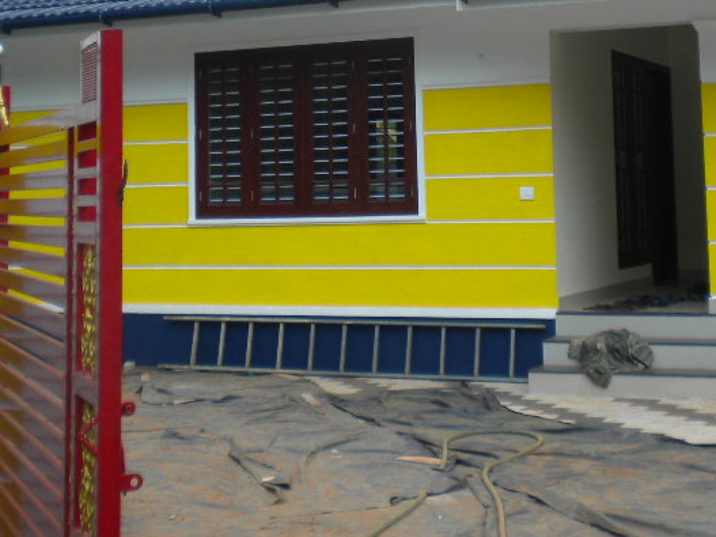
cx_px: 436
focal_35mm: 68
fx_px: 1406
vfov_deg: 21.1
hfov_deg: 28.5
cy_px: 34
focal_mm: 6.3
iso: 113
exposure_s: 1/200
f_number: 4.6
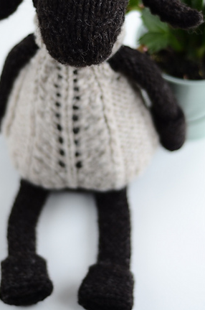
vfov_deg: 18.4
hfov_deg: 12.3
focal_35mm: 111
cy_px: 116
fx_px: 953
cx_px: 97
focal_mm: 50
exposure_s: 1/100
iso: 400
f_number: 1.8
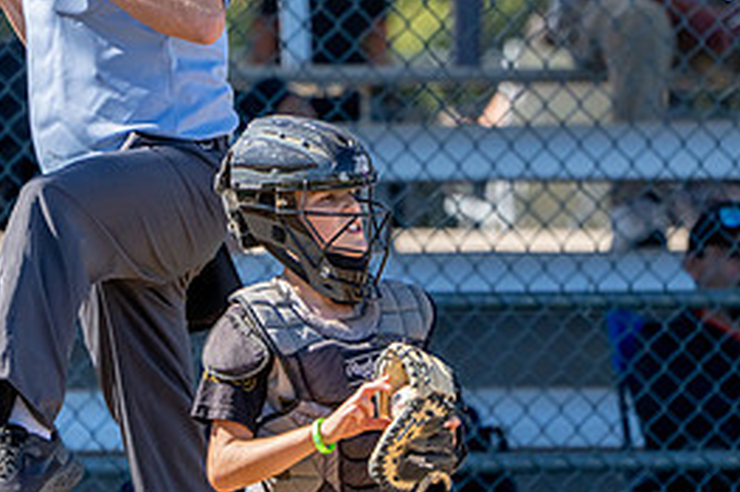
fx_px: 17933
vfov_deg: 1.6
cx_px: 318
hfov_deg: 2.4
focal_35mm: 873
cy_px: 297
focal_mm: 330
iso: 640
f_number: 5.6
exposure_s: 1/2000
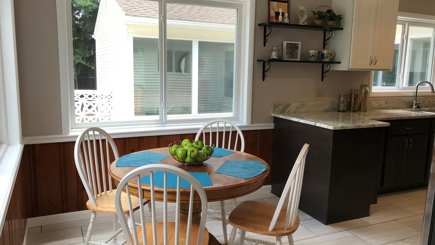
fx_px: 358
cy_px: 124
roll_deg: -0.3
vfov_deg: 37.8
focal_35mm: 31
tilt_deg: -8.2
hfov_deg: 62.6
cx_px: 215
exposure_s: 1/120
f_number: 1.8
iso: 25
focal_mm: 3.99
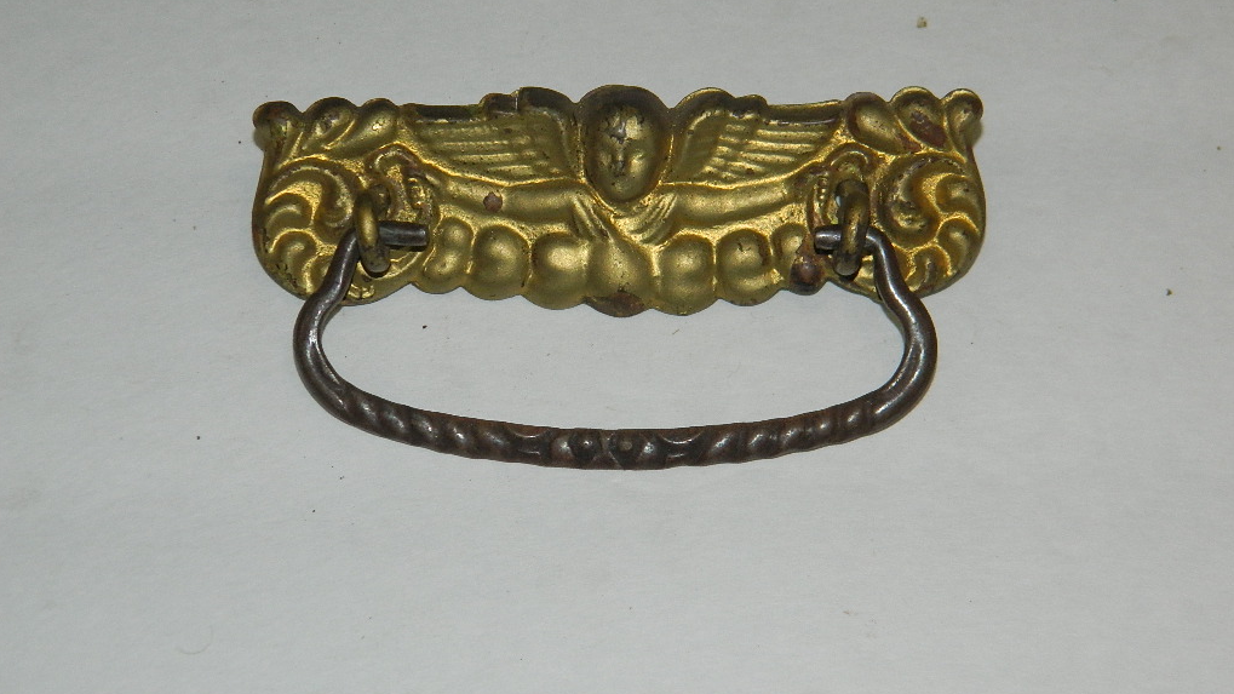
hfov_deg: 23.2
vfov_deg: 13.1
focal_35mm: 92
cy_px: 256
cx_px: 616
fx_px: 3010
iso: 200
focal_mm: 15.1
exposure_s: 1/30
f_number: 4.2
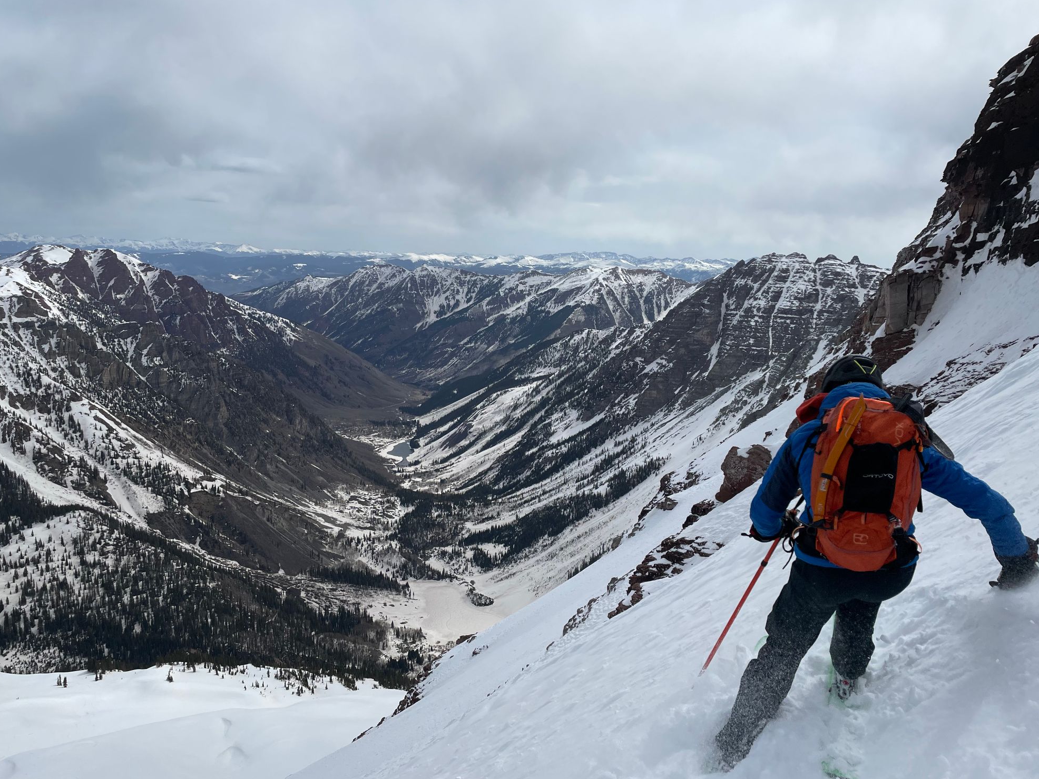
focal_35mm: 27
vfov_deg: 51.3
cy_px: 376
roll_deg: -0.7
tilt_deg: -8.6
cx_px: 509
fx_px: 810
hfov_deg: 65.3
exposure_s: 1/10753
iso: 32
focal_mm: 4.2
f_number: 1.6
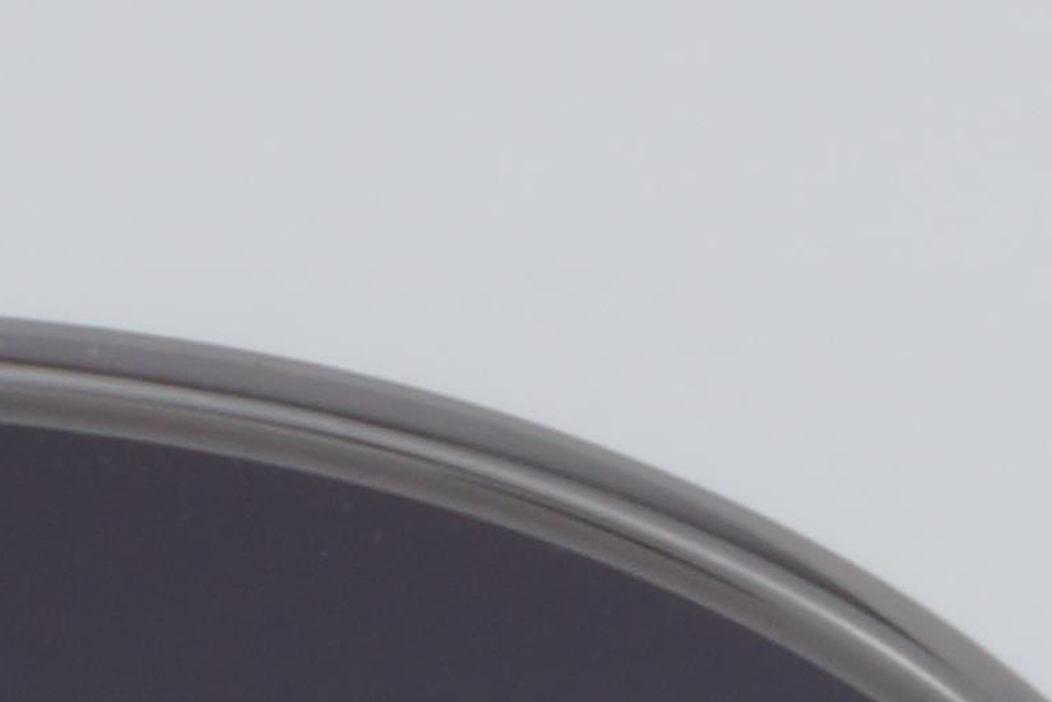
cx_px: 1973
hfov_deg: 3.2
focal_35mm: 636
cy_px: 1416
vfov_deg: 2.2
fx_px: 18583
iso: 100
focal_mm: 55
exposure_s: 1/4
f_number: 32
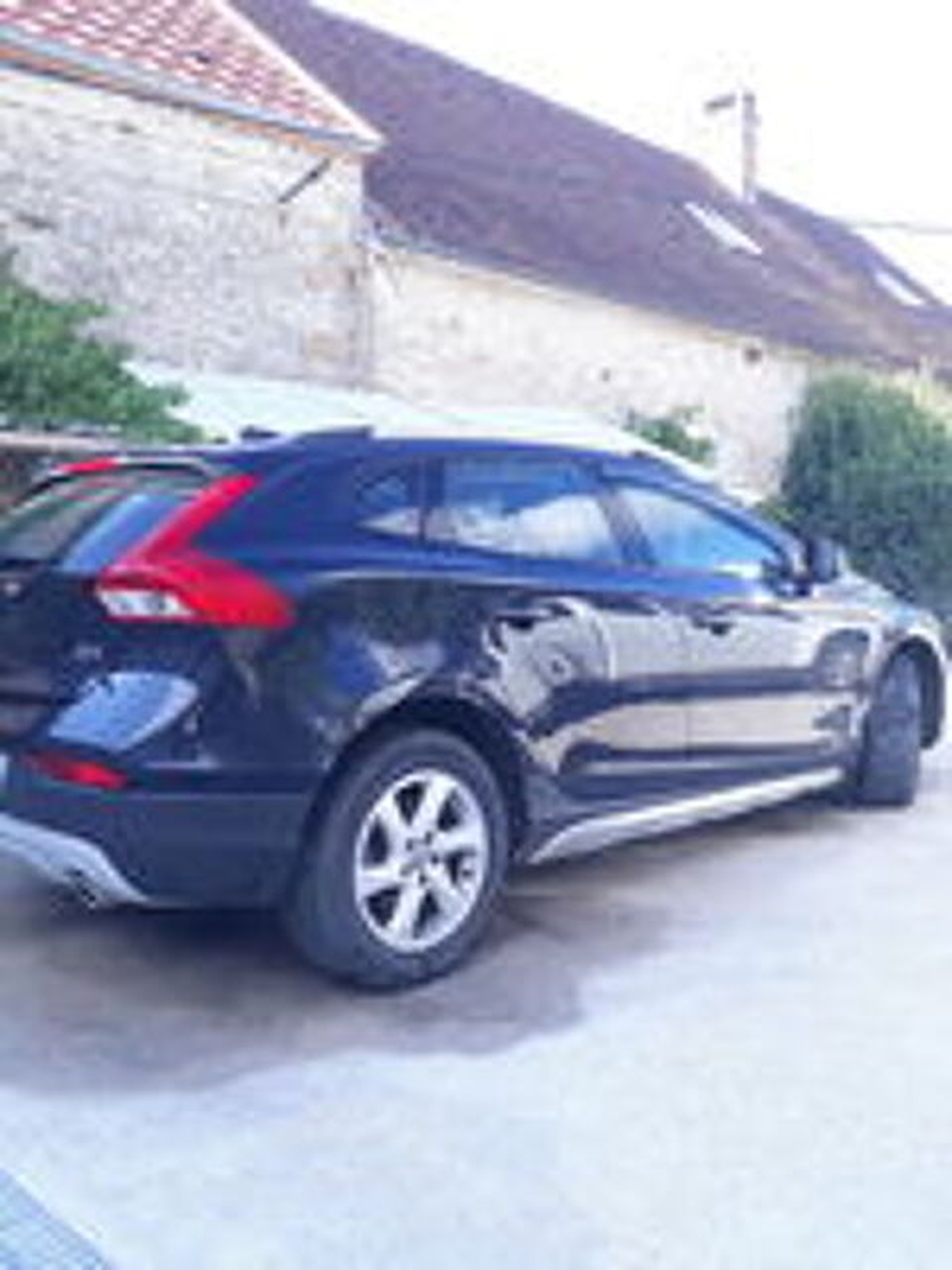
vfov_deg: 65.3
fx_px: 990
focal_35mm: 27
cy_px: 635
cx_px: 476
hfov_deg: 51.4
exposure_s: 1/181
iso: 40
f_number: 1.9
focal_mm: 3.6
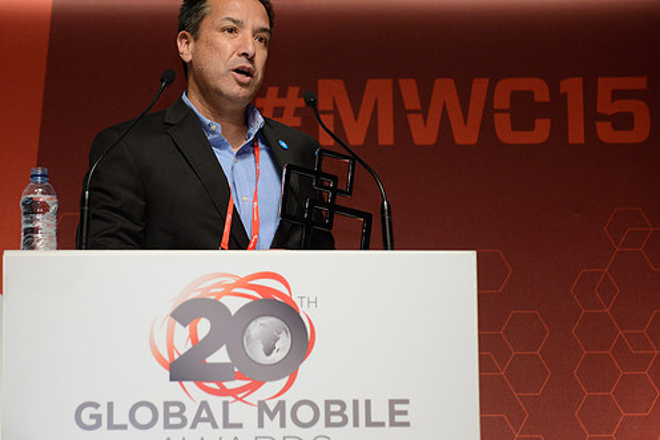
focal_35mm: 152
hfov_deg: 13.5
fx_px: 2787
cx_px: 325
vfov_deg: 9.0
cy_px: 223
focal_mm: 130
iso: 2500
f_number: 5.6
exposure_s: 1/250
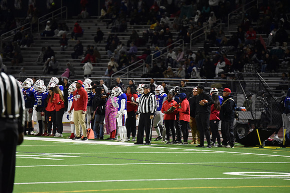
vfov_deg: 6.9
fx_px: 1611
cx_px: 145
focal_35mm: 200
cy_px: 96
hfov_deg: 10.3
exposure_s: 1/500
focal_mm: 200
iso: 5600
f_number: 2.8
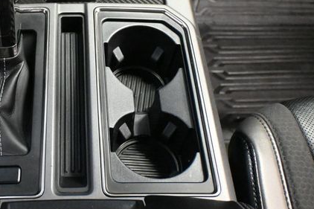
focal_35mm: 50
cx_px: 81
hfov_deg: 38.7
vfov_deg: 26.8
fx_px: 436
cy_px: 69
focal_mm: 22
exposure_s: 1/40
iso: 12800
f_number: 4
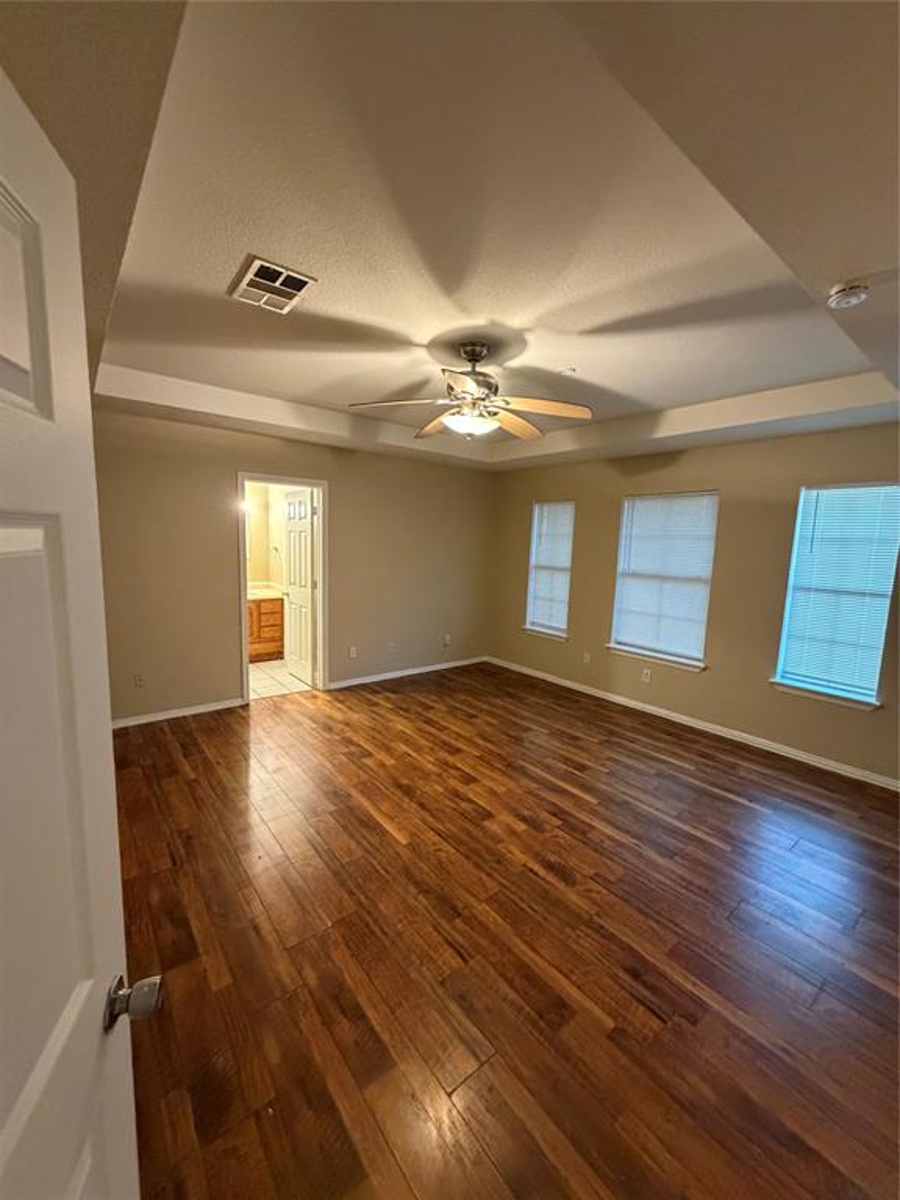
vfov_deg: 102.1
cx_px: 450
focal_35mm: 14
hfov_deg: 85.7
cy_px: 600
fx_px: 485
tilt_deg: -8.8
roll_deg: -1.6
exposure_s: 1/60
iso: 800
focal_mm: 2.22
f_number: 2.2
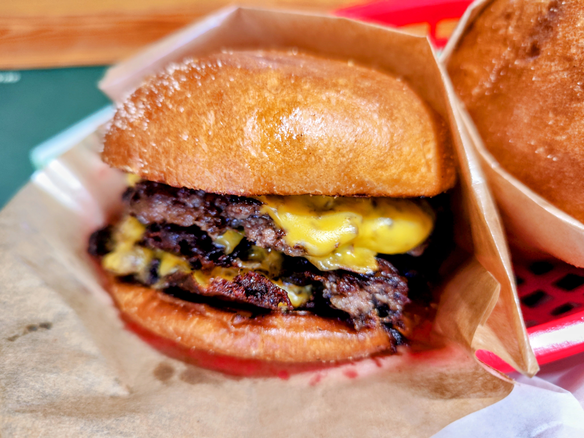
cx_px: 292
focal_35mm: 24
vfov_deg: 56.8
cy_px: 219
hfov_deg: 71.6
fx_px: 405
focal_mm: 6.92
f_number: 1.9
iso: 376
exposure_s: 1/50
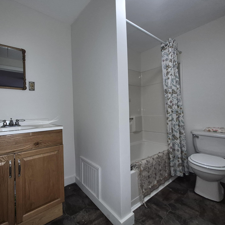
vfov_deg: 87.4
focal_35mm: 16
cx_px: 95
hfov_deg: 86.8
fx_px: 118
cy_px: 109
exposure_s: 1/60
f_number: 2.2
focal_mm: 1.74
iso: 160
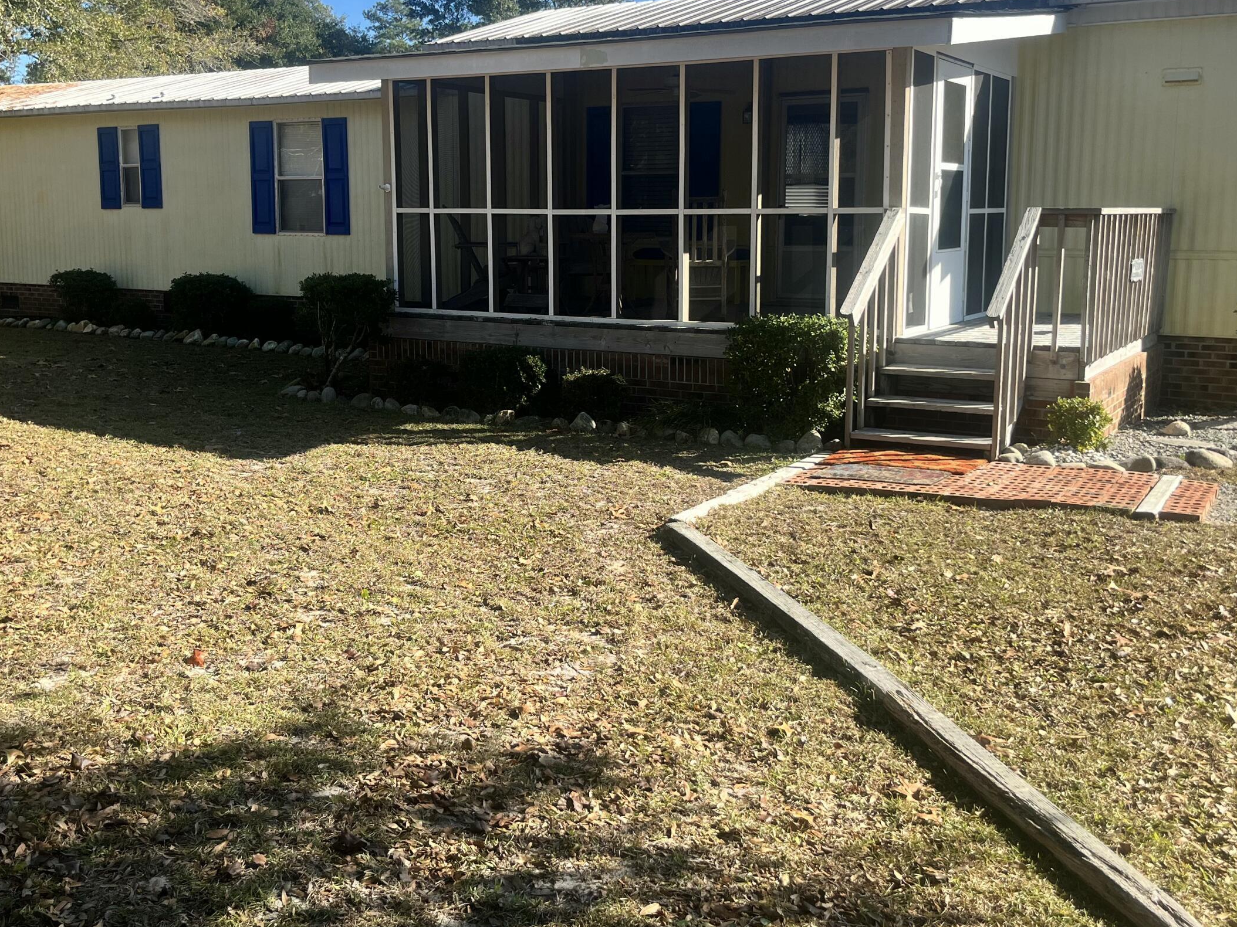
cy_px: 390
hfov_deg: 50.1
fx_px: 1322
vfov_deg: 38.6
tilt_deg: -8.4
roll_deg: +0.0
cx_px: 604
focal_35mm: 37
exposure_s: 1/1802
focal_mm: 5.1
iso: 50
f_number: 1.6
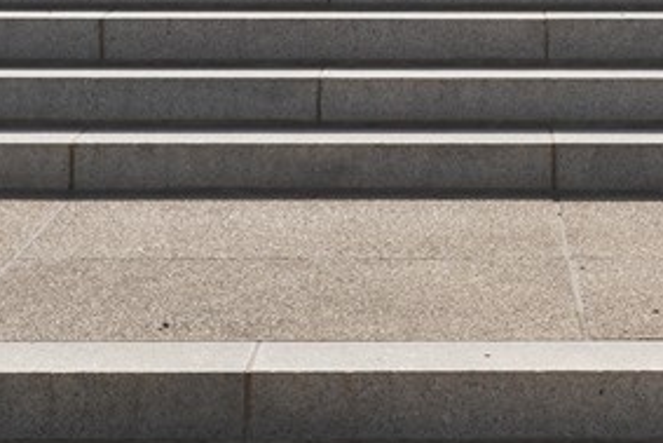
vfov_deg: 6.8
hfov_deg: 10.4
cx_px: 536
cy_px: -216
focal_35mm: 198
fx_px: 3648
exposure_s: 1/100
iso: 100
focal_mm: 28
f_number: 18
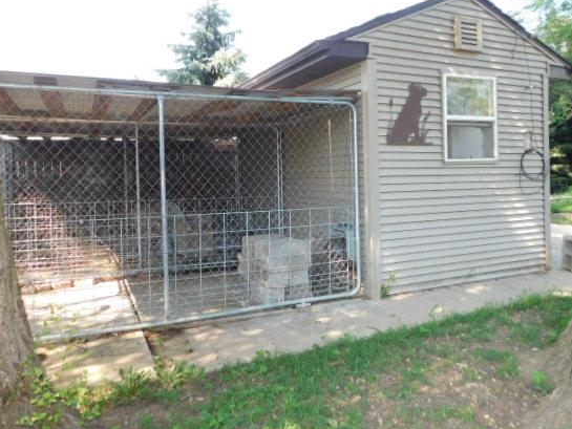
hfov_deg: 65.3
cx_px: 269
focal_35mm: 27
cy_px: 187
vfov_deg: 51.2
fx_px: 446
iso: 125
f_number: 3
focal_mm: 4
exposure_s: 1/100
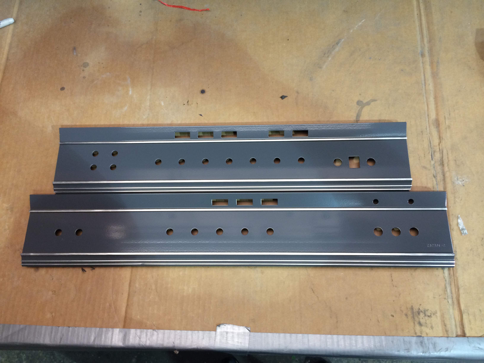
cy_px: 182
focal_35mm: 30
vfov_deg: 46.8
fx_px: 419
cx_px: 242
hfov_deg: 60.0
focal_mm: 4.12
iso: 125
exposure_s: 1/30
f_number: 2.2
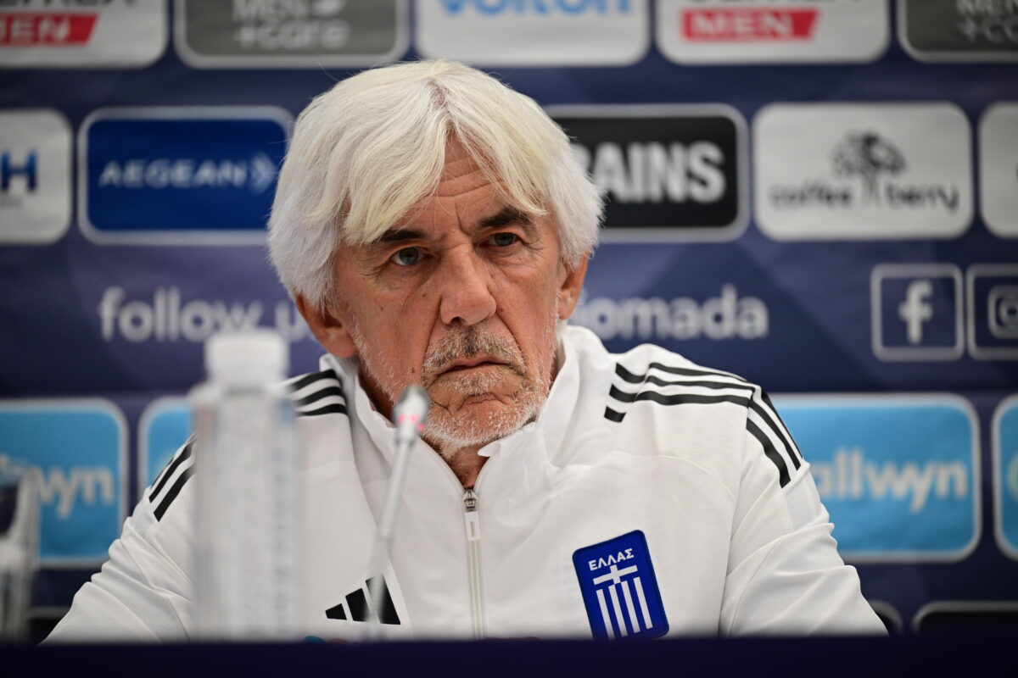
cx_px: 509
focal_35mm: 200
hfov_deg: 10.3
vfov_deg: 6.9
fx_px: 5655
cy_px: 339
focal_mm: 200
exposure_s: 1/1250
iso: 800
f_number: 2.8
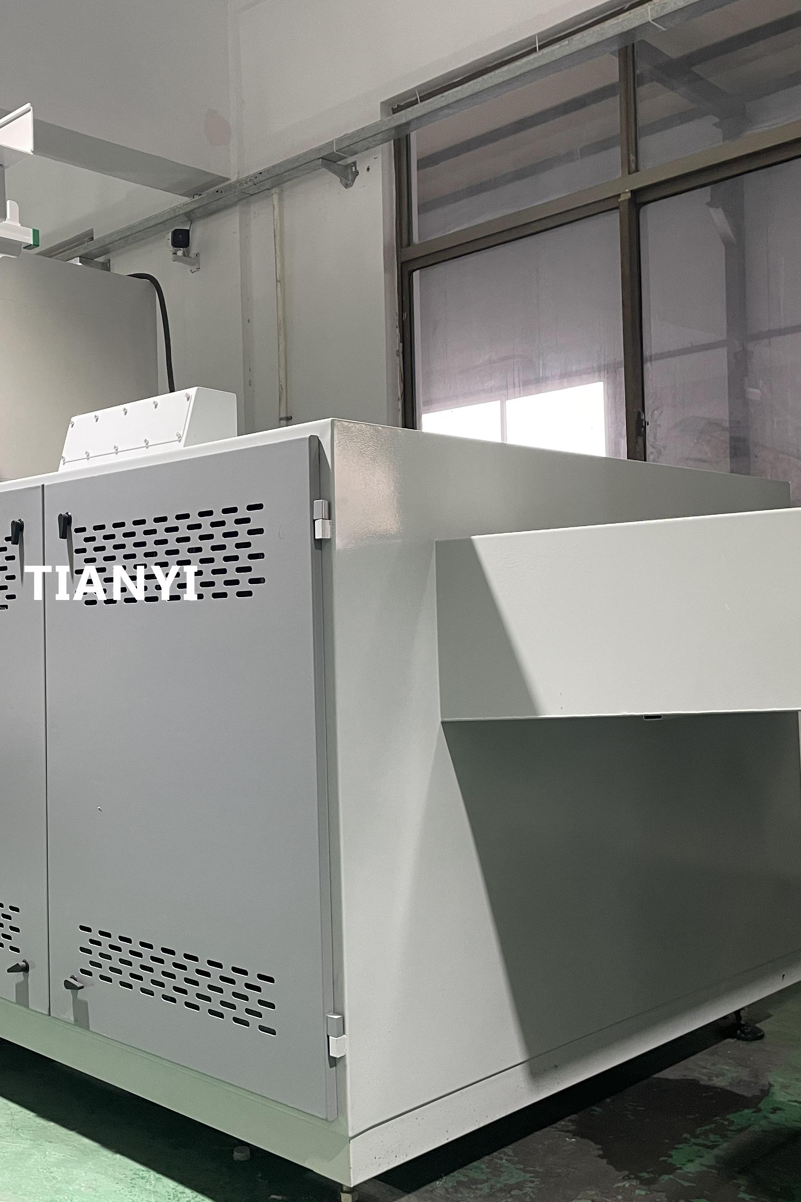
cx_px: 206
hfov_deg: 35.2
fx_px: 1235
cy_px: 603
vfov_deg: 51.9
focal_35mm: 37
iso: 100
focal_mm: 4.2
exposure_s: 1/50
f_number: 1.6
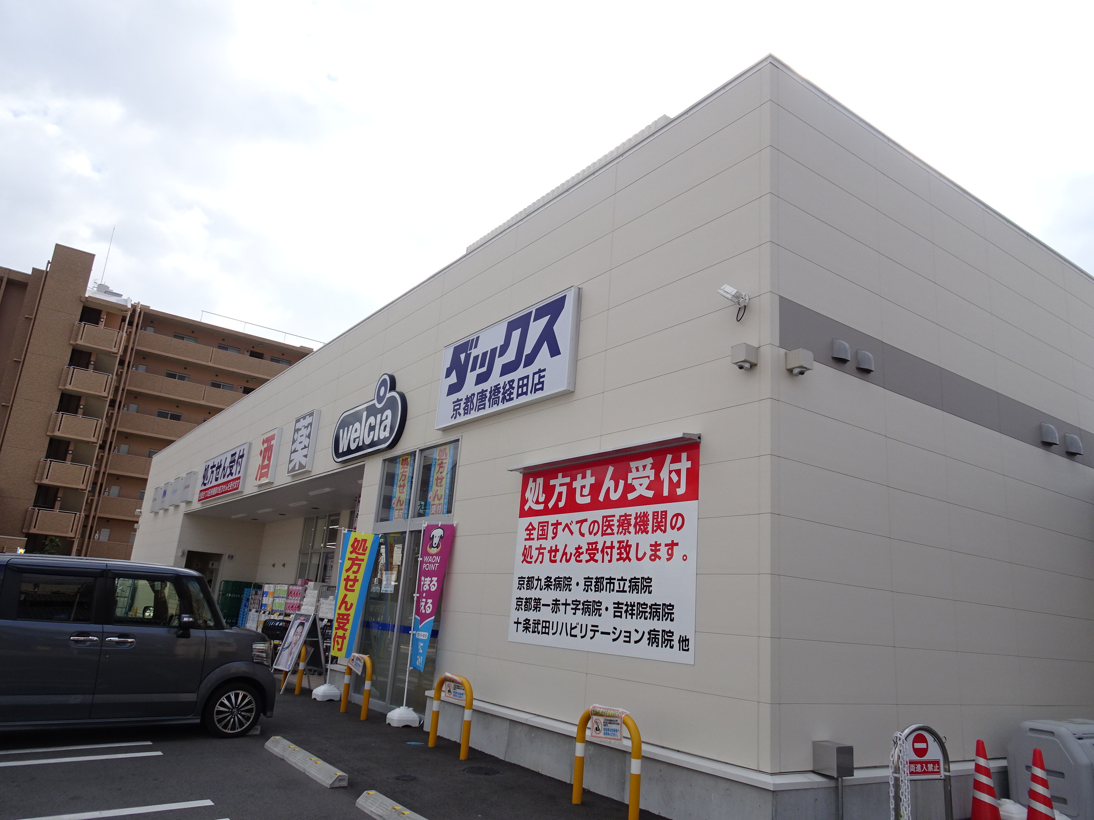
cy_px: 410
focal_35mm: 24
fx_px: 758
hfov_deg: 71.6
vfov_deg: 56.8
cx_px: 547
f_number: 3.5
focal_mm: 4.1
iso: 80
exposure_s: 1/640
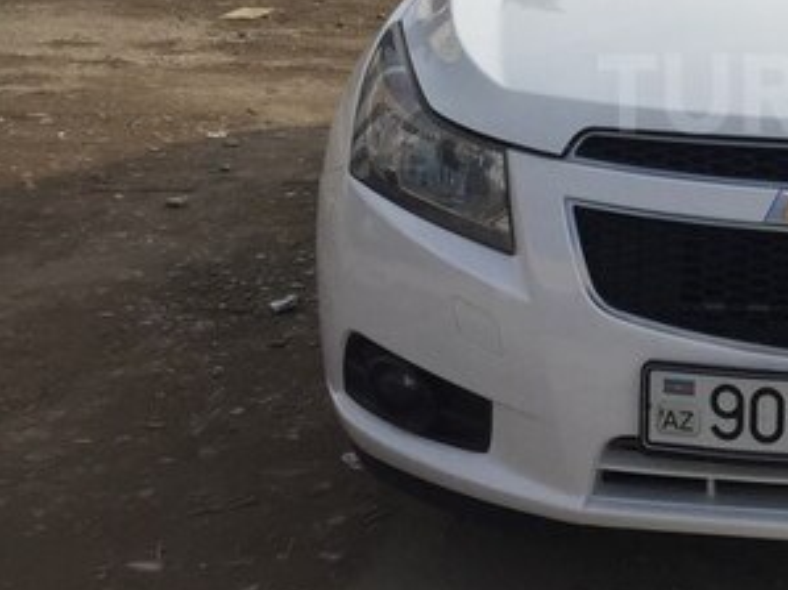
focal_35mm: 64
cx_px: 867
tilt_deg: -10.5
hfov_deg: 27.7
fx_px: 1456
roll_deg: -0.3
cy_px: 94
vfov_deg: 22.5
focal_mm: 4.15
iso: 32
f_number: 2.2
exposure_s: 1/3300
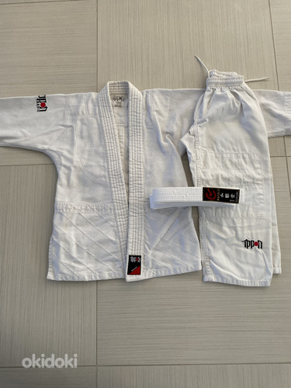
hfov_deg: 53.1
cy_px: 194
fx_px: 291
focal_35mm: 26
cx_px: 146
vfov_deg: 67.3
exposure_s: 1/113
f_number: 1.8
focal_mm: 4.25
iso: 125
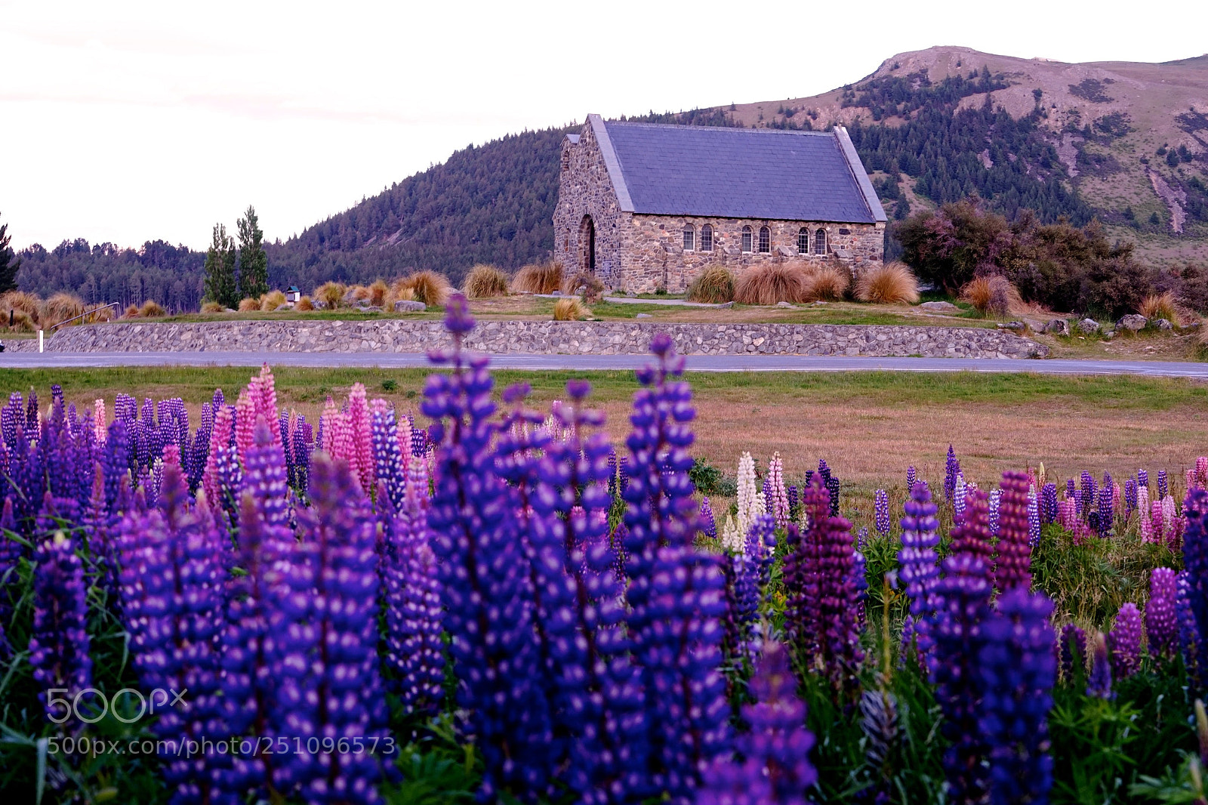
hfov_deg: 28.8
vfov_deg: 19.4
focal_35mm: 70
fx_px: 2348
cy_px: 402
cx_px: 604
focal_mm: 70
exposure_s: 1/15
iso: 640
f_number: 10
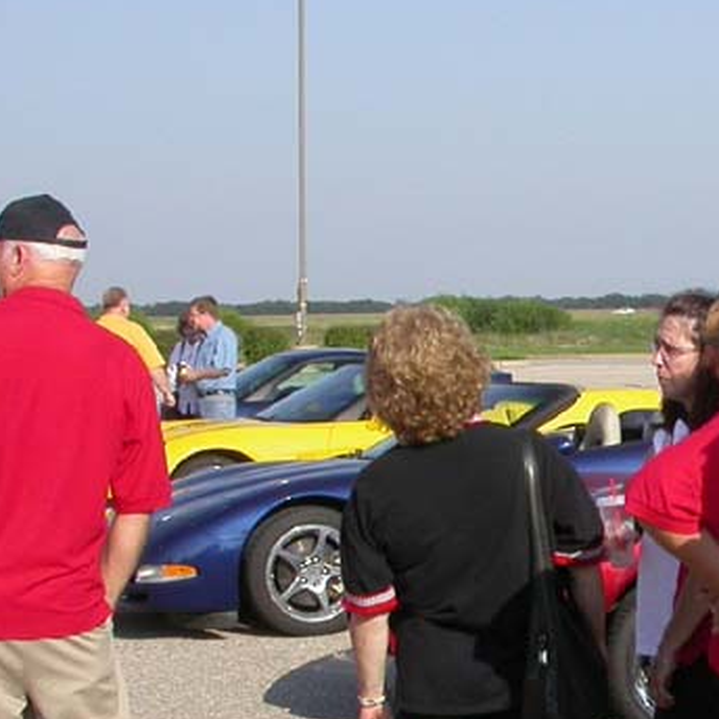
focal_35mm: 100
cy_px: 546
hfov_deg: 16.8
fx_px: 2350
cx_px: 826
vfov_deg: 17.3
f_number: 7.5
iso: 100
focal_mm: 7.85
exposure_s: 1/267
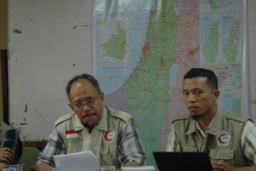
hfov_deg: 14.3
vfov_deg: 9.6
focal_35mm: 143
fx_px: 1016
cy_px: 70
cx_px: 101
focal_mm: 70
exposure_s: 1/30
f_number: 4.5
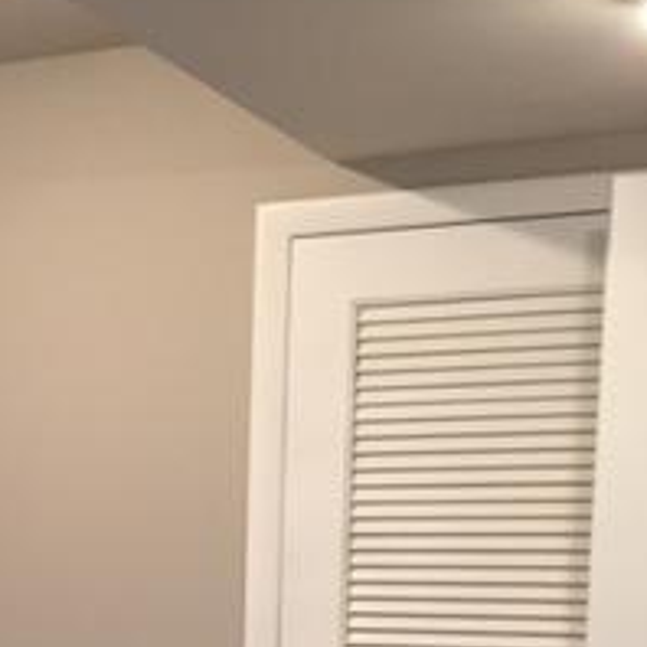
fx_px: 1755
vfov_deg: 19.9
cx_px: -219
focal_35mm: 83
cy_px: 735
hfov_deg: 19.2
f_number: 2.2
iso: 100
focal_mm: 4.15
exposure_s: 1/30
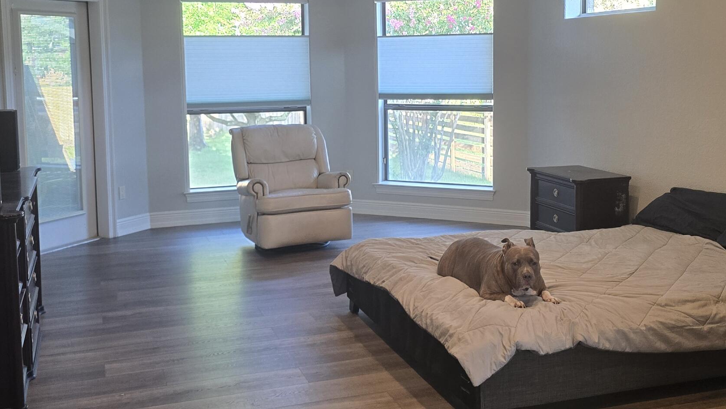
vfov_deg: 26.3
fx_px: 866
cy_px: 119
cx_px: 394
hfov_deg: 45.4
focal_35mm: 45
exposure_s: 1/120
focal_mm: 6.3
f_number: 1.7
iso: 200
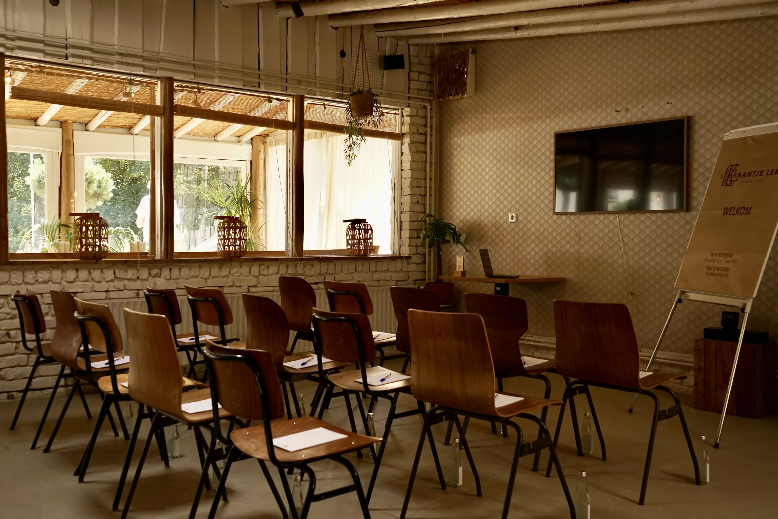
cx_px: 376
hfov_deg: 54.4
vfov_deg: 37.8
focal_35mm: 35
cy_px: 253
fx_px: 756
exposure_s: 1/125
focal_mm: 31
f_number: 5.6
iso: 640
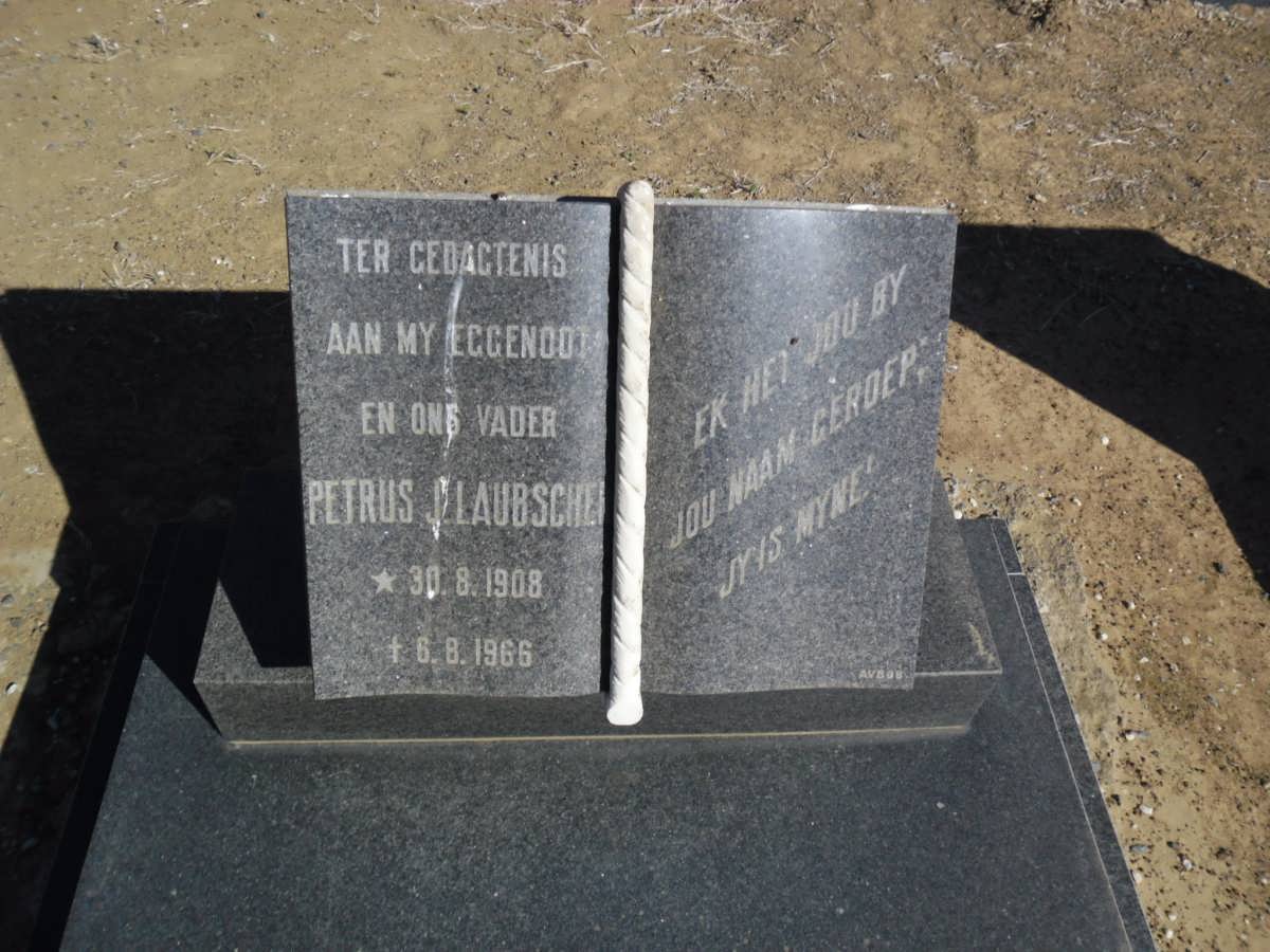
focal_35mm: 27
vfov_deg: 51.4
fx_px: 991
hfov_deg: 65.3
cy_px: 476
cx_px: 635
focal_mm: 4.9
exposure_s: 1/206
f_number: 9
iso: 80
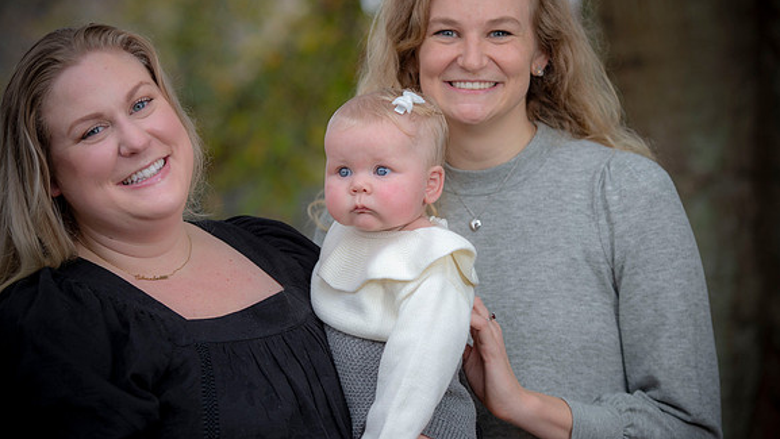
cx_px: 391
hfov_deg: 17.6
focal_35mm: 122
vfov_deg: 9.9
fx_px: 2524
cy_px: 182
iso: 160
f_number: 3.5
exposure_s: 1/200
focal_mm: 116
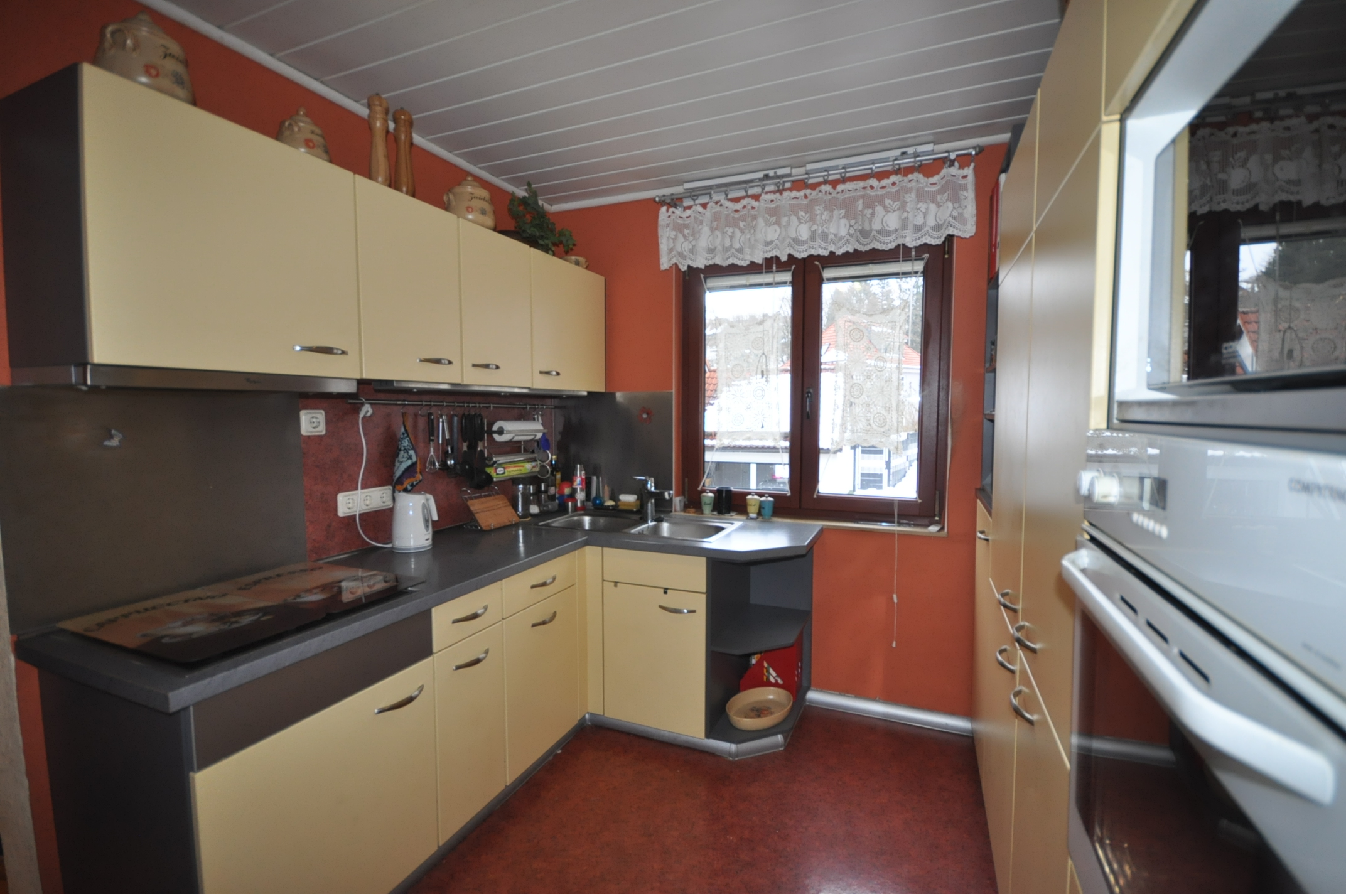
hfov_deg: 100.5
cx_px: 673
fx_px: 560
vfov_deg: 77.2
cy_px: 447
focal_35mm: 15
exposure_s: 1/60
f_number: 4
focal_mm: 10
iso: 800
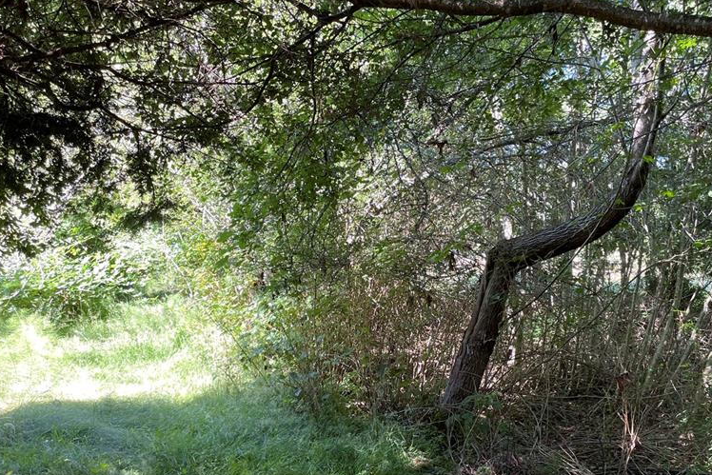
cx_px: 385
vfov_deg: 35.6
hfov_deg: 51.8
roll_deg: +0.5
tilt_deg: -5.4
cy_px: 311
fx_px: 732
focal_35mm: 37
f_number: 1.6
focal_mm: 4.2
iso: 64
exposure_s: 1/121
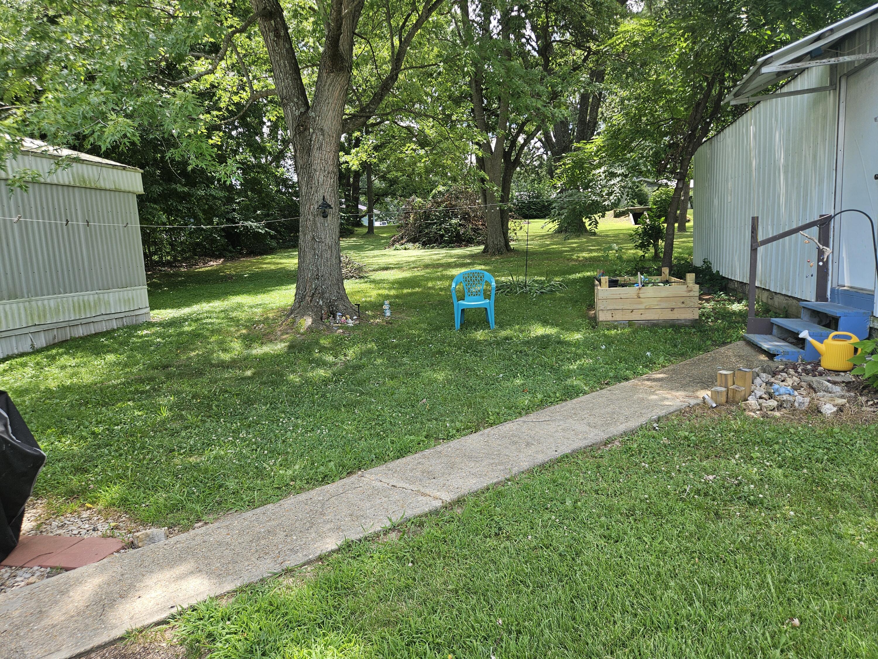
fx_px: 583
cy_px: 330
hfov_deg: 73.9
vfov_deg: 58.9
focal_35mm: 23
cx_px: 439
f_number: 1.8
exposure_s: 1/382
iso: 25
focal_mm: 5.4
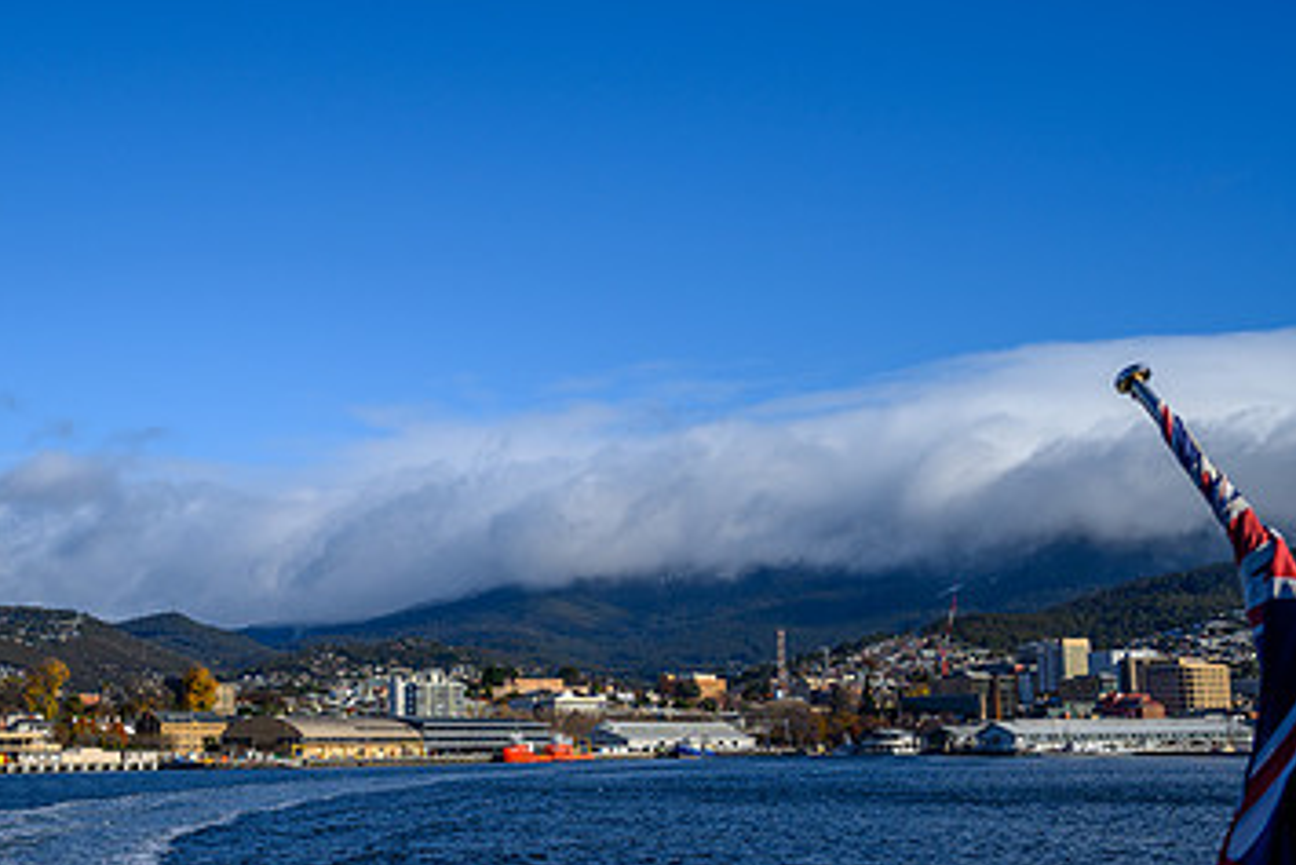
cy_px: 491
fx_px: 1765
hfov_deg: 39.4
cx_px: 343
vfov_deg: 27.5
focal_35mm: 49
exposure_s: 1/1600
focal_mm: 30
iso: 64
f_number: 4
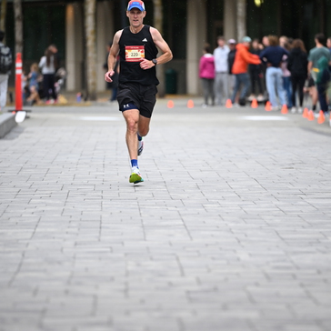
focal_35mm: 257
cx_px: 166
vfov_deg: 6.8
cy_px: 152
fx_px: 2780
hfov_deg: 6.8
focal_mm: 200
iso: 1250
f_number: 2.8
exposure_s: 1/1600
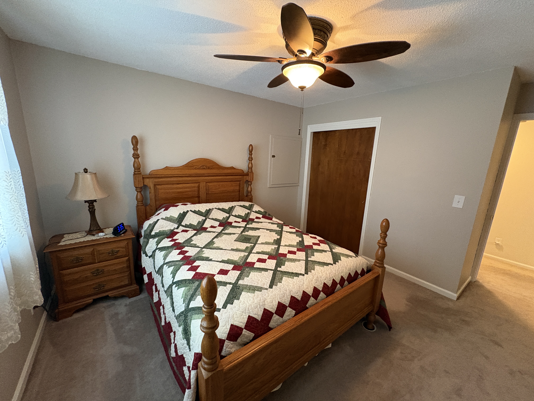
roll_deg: -1.9
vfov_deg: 85.7
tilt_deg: -11.7
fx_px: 216
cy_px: 200
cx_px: 267
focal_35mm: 14
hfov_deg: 102.1
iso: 640
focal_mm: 2.22
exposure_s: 1/60
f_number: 2.2
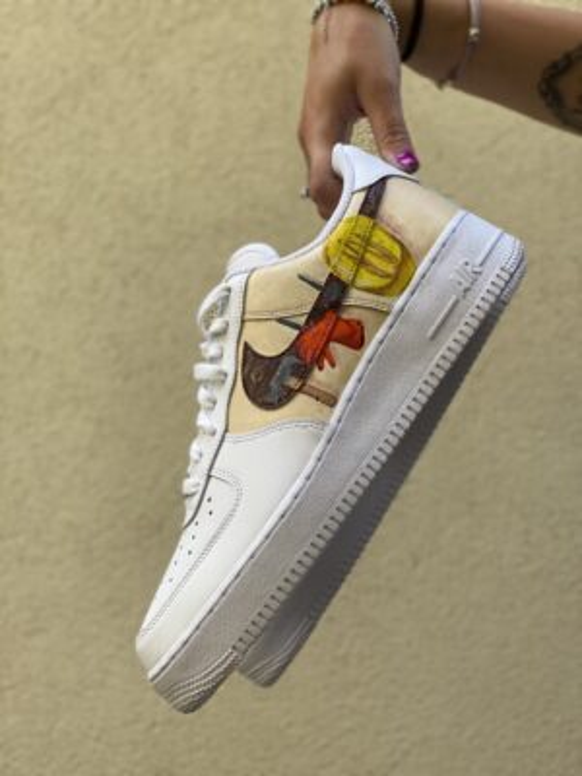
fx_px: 1166
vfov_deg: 36.8
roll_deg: -1.0
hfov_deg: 28.0
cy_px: 388
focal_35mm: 52
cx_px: 291
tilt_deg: +6.8
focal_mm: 6
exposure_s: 1/122
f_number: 2
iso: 40
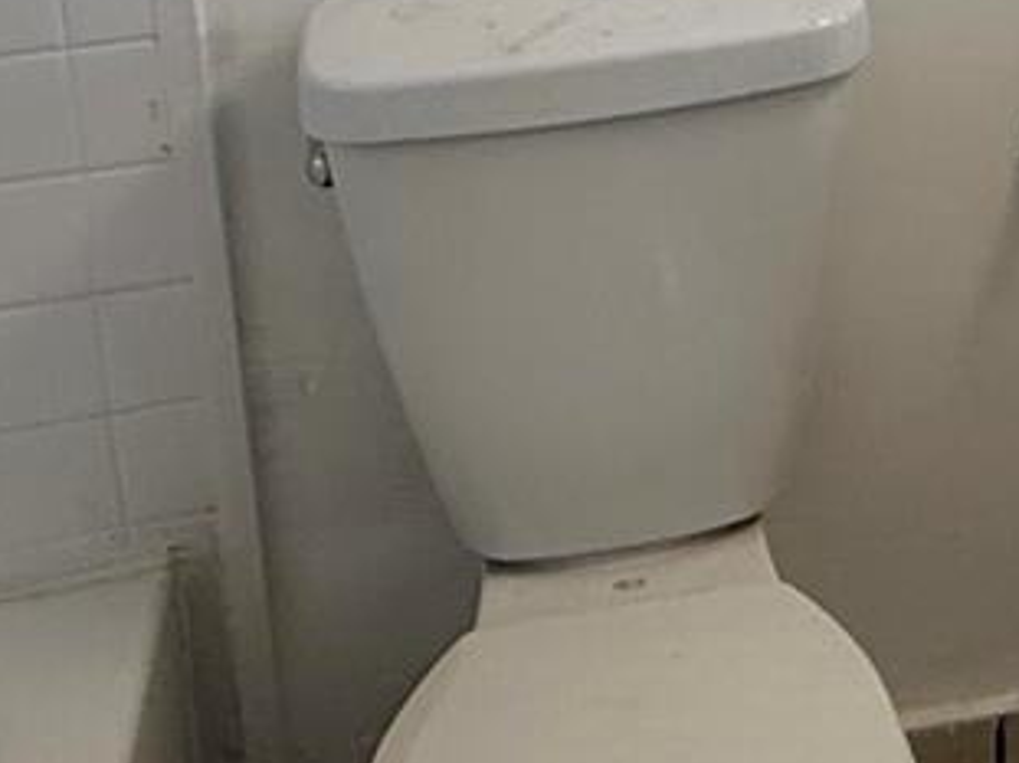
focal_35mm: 72
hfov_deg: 25.9
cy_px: -494
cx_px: 980
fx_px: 2119
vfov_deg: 17.6
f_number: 2.2
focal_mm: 2.22
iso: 125
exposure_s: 1/120
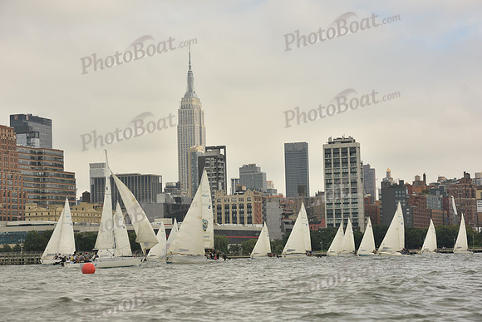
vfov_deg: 14.0
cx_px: 241
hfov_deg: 20.8
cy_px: 161
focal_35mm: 98
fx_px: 1312
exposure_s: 1/1250
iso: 320
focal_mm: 98
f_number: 8
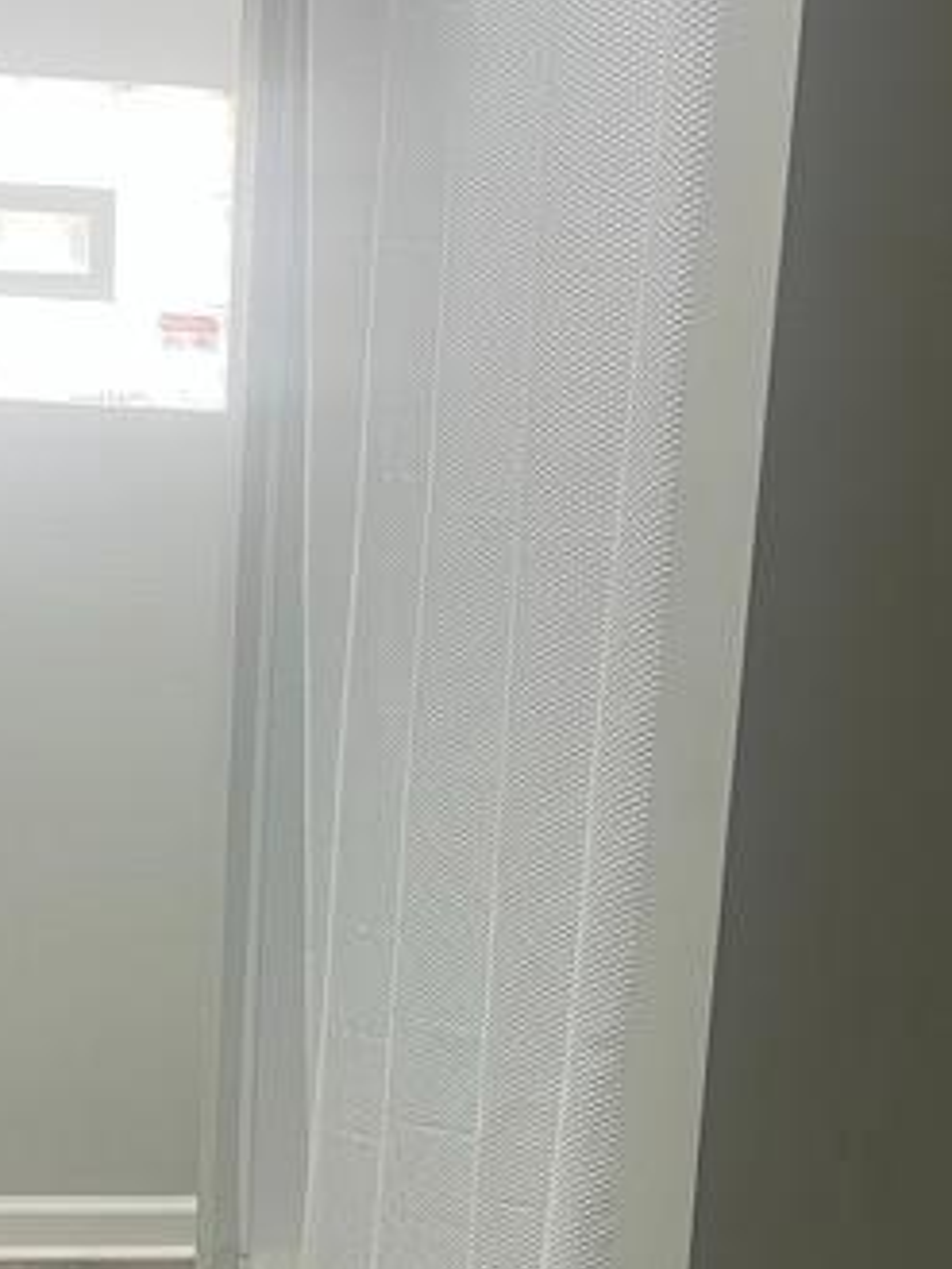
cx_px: 285
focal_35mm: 81
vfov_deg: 23.1
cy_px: 1284
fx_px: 2968
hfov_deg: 18.1
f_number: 1.5
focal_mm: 5.7
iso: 80
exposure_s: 1/60
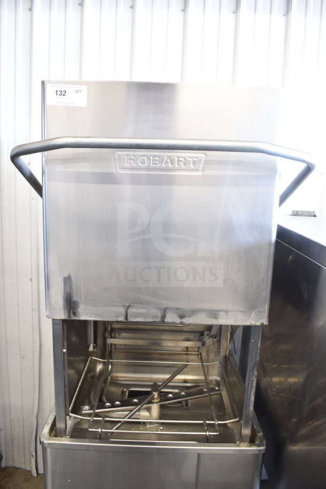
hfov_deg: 47.9
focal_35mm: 27
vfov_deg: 67.4
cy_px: 244
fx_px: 367
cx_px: 163
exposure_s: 1/30
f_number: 3.5
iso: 720
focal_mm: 18
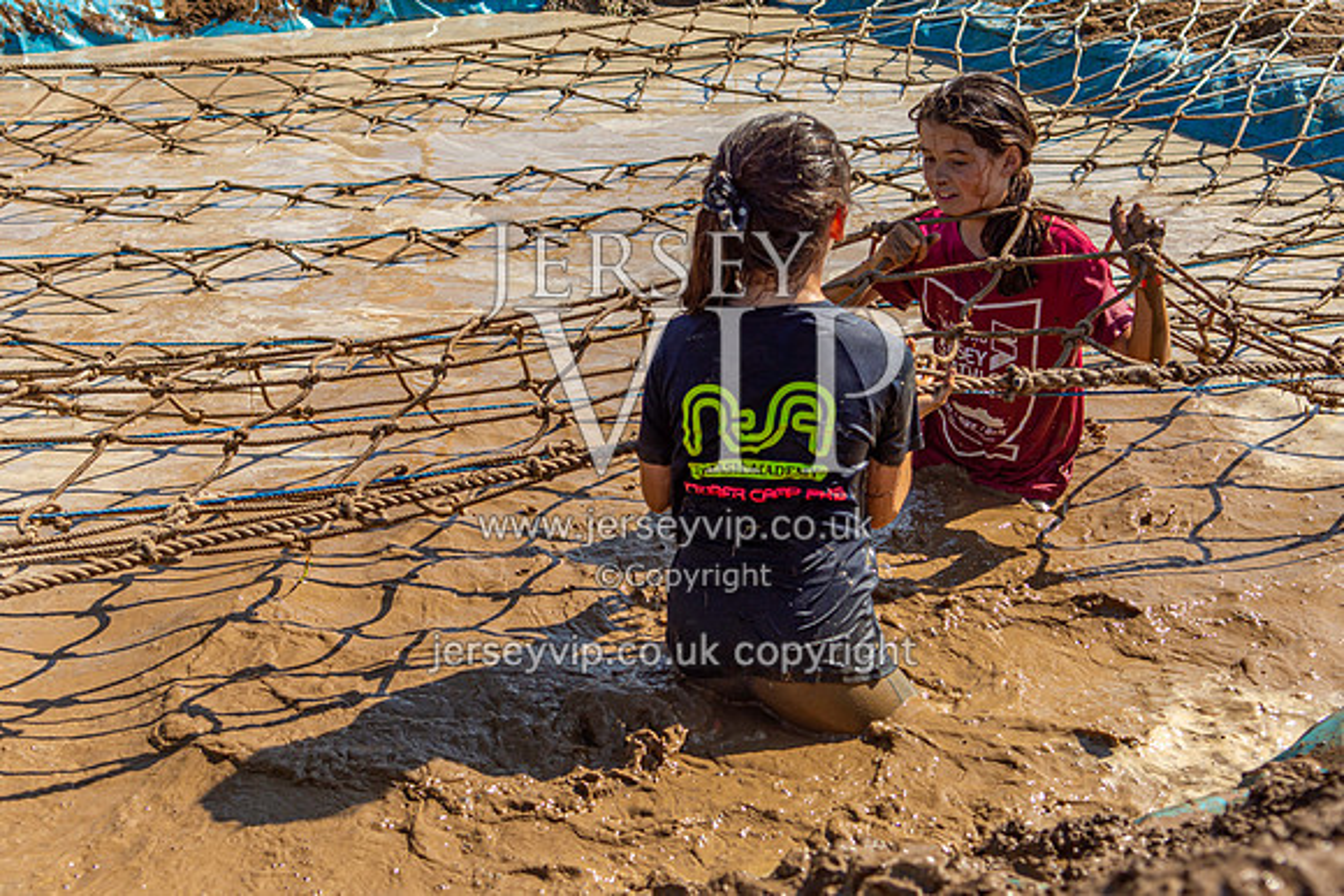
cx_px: 699
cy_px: 410
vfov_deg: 23.8
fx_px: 2124
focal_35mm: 57
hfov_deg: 35.1
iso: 100
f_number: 4
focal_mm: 34
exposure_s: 1/6400
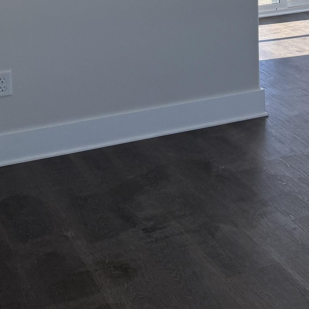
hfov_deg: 16.8
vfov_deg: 18.6
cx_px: 552
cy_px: -104
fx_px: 869
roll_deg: -0.2
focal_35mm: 86
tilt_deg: -3.2
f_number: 1.78
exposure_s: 1/955
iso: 100
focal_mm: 6.76
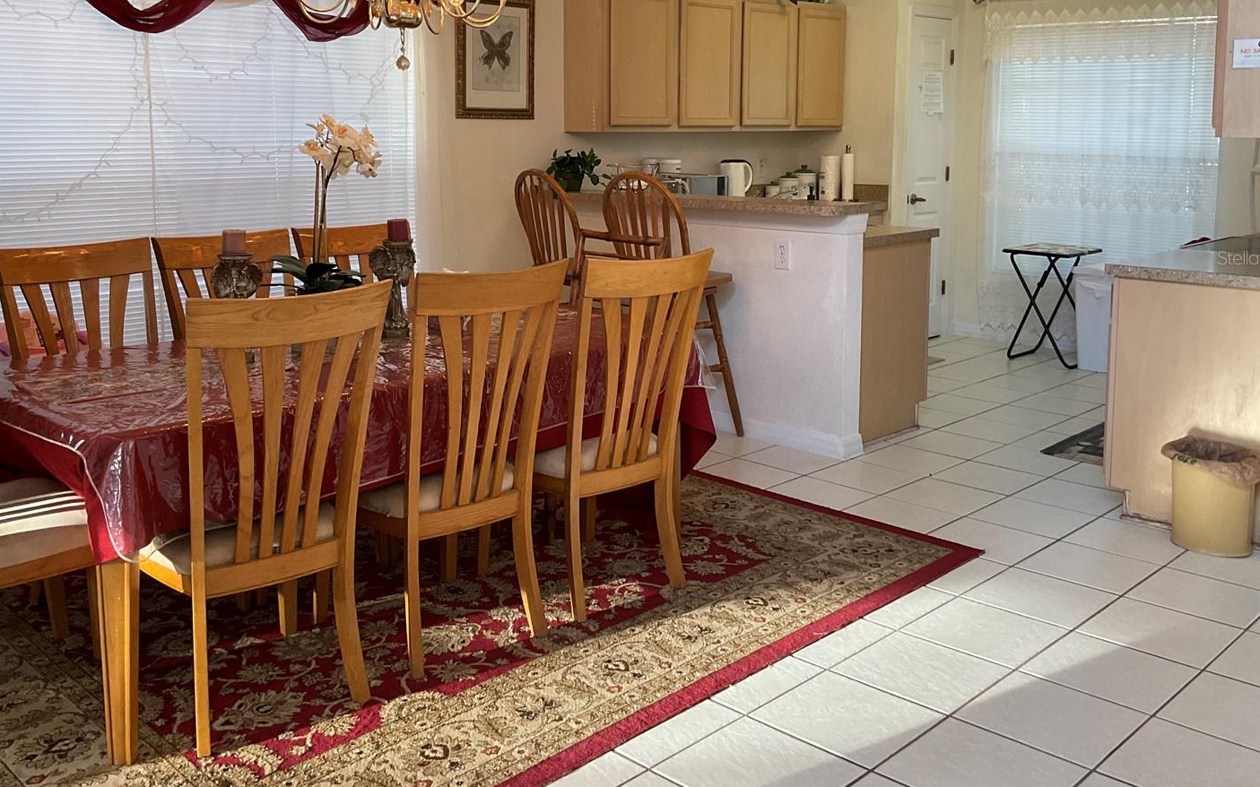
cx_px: 585
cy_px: 257
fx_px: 1202
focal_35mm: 35
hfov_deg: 55.3
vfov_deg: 35.9
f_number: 1.8
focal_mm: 3
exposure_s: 1/60
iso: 100
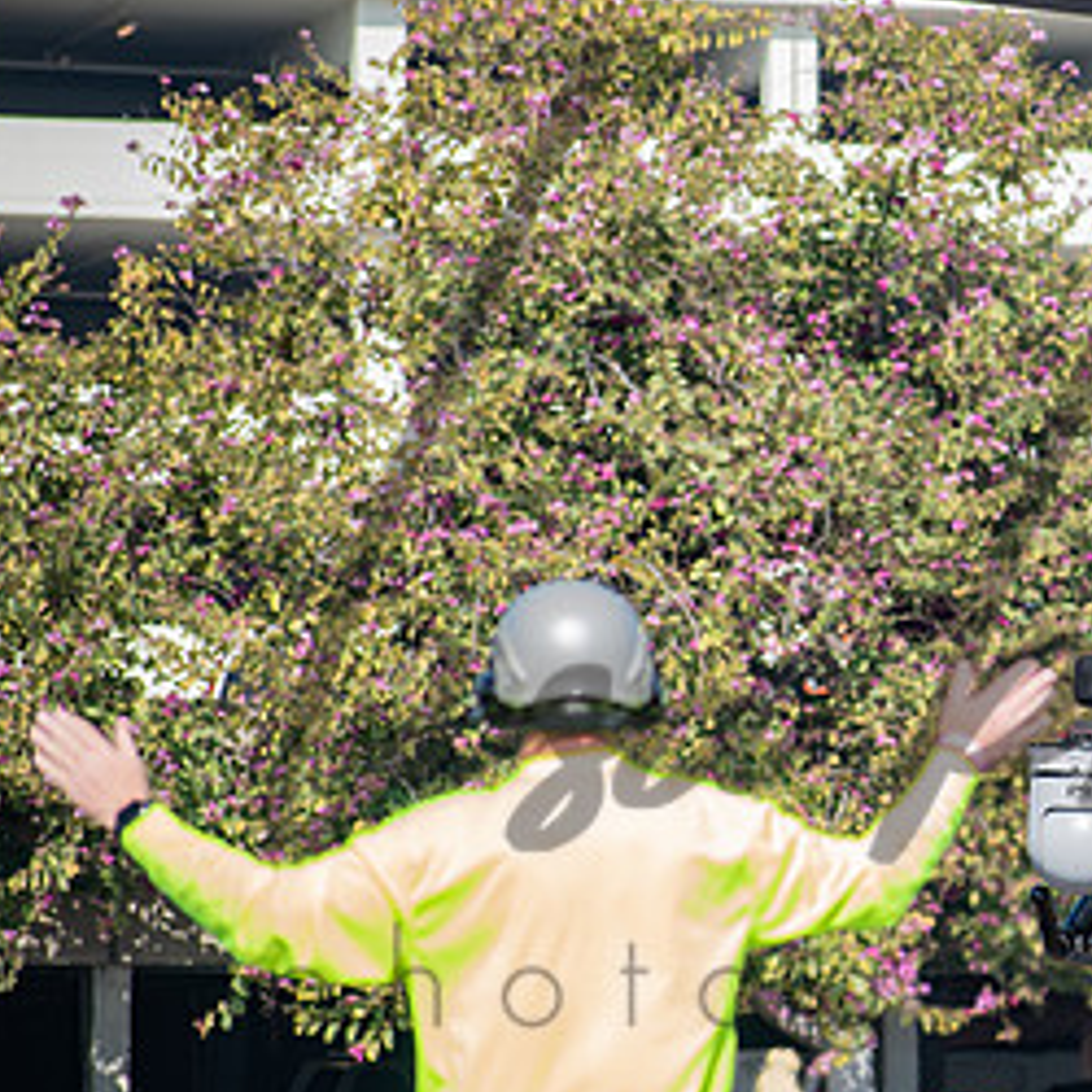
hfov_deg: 4.1
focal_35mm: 429
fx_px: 15311
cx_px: 1241
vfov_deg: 4.1
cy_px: 662
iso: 100
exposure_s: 1/400
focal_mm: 145
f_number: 4.8
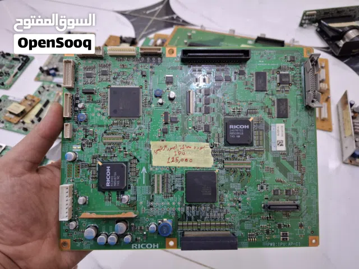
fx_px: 239
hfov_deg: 73.9
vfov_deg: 58.9
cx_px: 180
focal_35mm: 23
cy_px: 134
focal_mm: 5.54
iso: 200
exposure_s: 1/50
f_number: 1.8
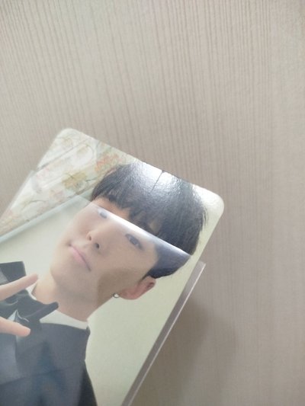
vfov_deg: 71.6
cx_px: 152
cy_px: 203
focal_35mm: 24
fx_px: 282
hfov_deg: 56.8
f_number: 1.7
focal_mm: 5.31
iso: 640
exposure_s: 1/30
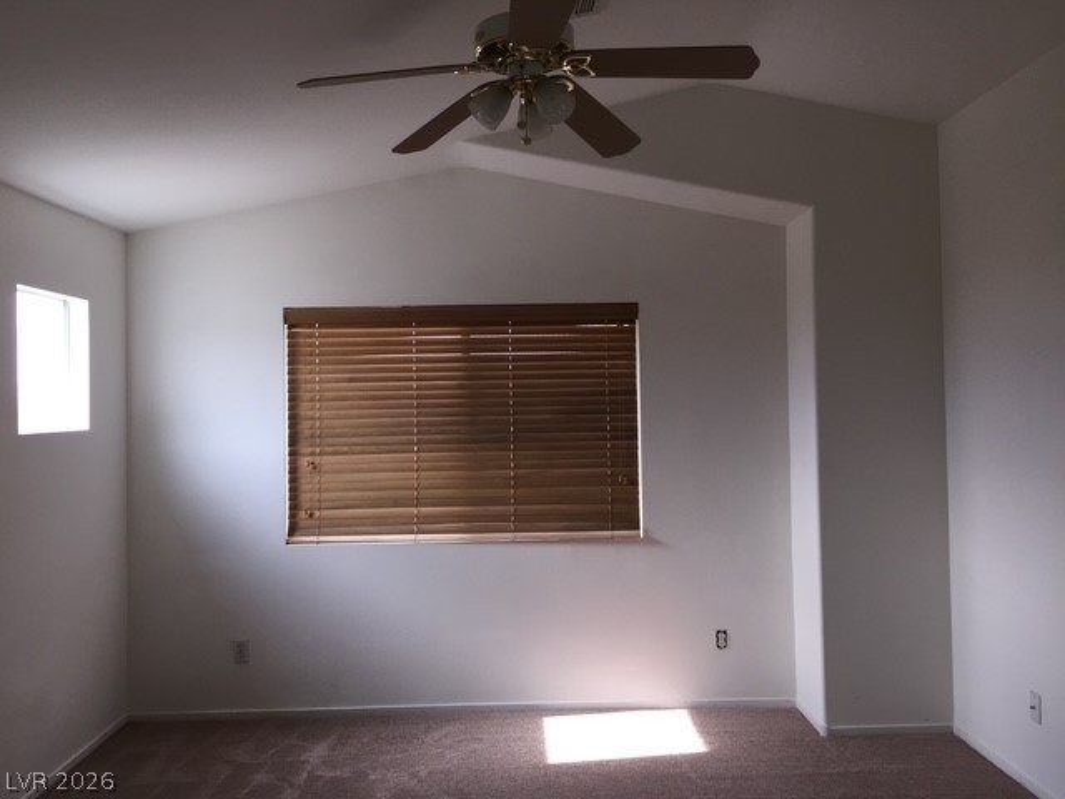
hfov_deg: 61.7
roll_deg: +0.1
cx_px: 532
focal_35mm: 29
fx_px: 892
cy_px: 400
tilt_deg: +1.0
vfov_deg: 48.2
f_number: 2.2
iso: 50
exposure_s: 1/120
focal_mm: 4.15
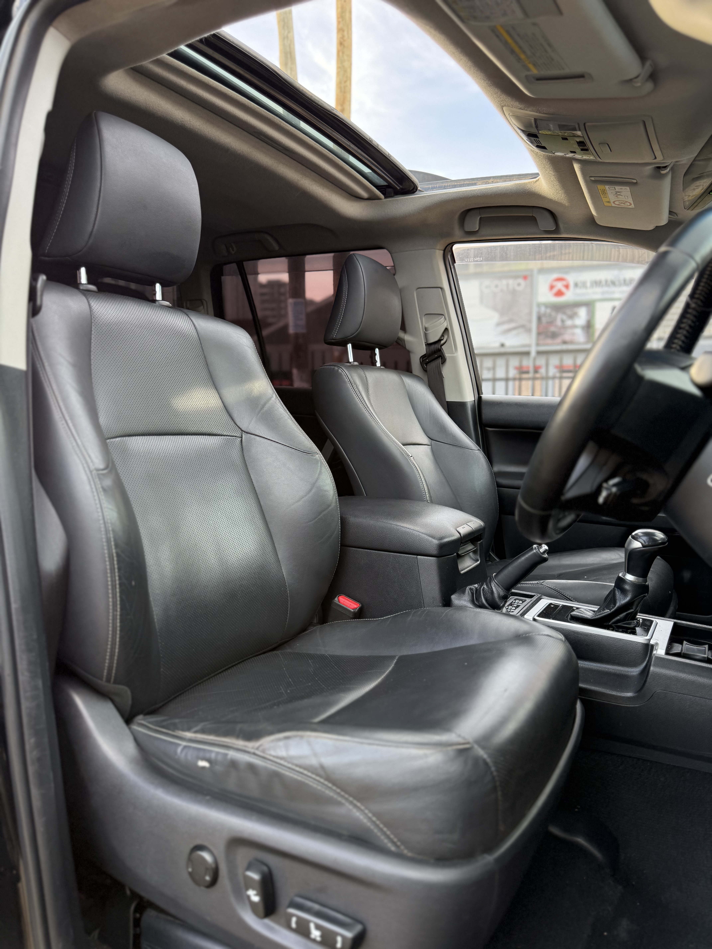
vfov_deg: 71.6
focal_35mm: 24
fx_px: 658
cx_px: 356
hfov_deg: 56.8
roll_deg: -0.3
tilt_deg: -5.0
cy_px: 474
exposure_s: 1/218
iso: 100
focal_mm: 6.76
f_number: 1.78
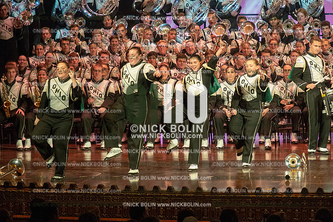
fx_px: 2126
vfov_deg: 6.0
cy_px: 111
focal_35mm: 230
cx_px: 166
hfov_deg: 9.0
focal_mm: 230
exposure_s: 1/200
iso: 8000
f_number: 5.6
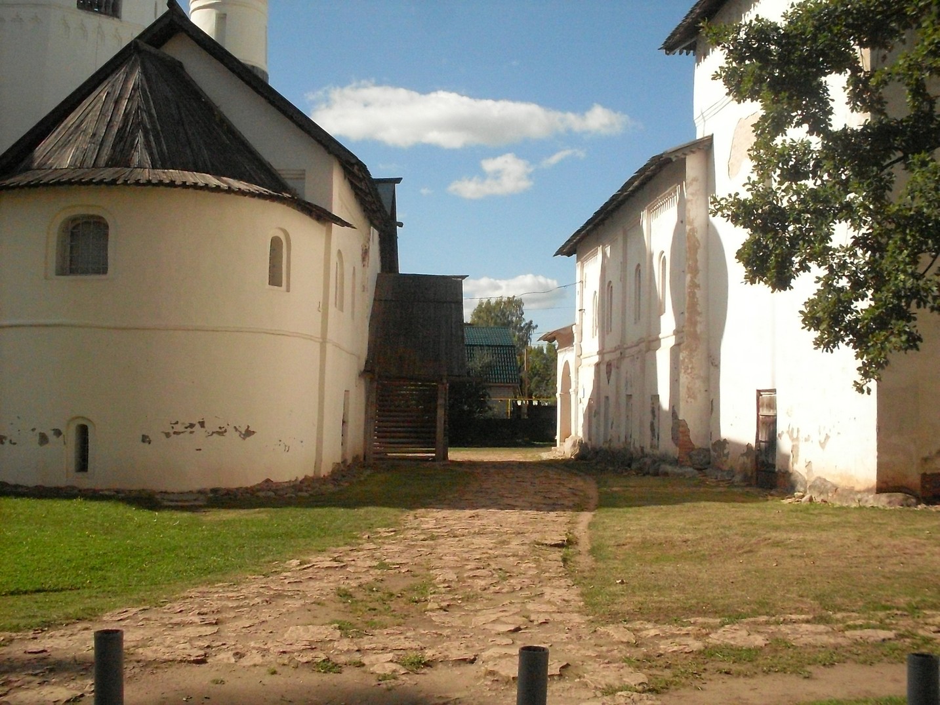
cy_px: 352
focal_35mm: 38
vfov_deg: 37.7
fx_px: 1032
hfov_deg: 49.0
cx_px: 470
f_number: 8.4
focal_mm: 6.3
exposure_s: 1/1000
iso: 400
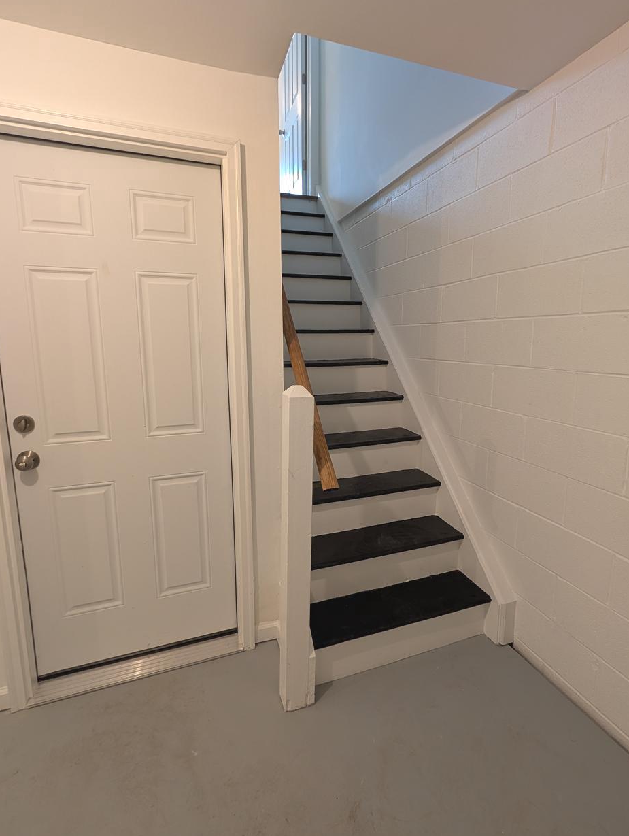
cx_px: 324
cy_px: 397
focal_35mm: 15
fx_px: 363
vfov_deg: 98.0
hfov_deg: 81.9
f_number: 1.7
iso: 96
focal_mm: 2.02
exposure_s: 1/24
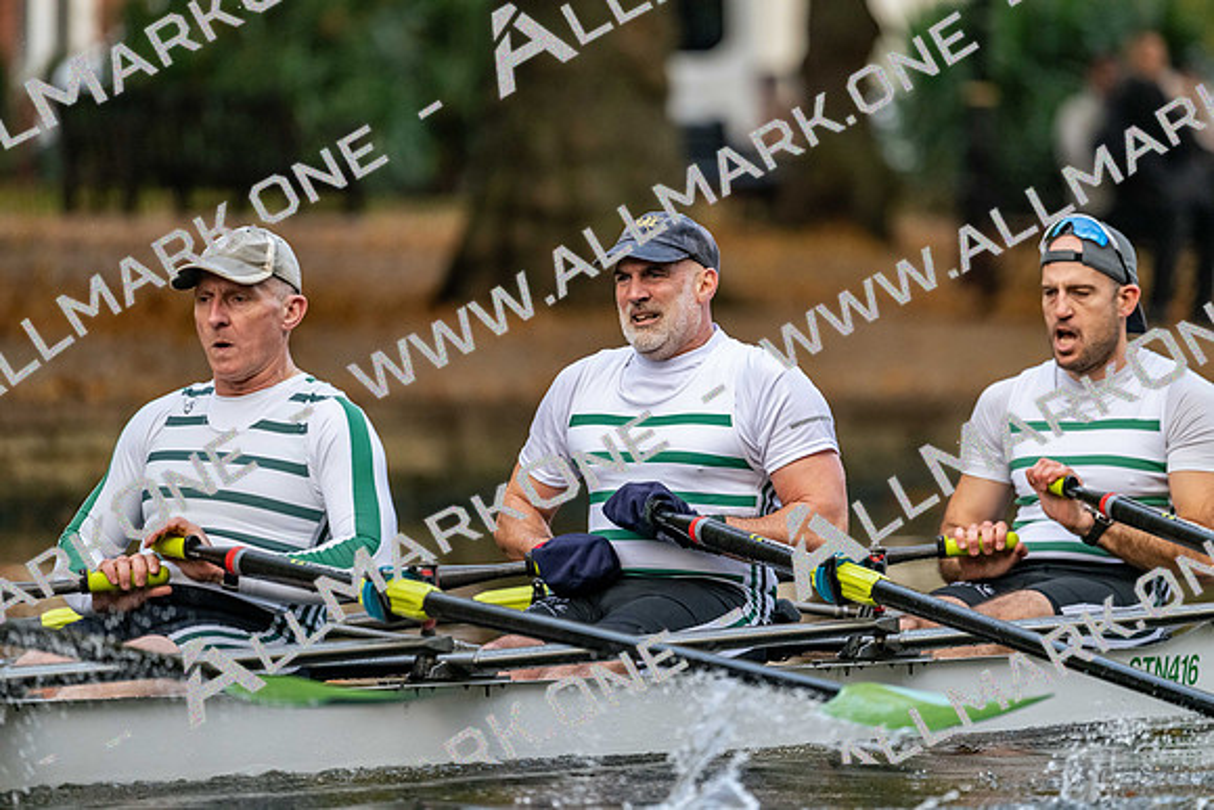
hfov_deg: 5.2
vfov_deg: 3.4
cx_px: 607
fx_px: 13491
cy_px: 405
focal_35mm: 400
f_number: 4.5
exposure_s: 1/2500
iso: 3200
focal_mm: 400
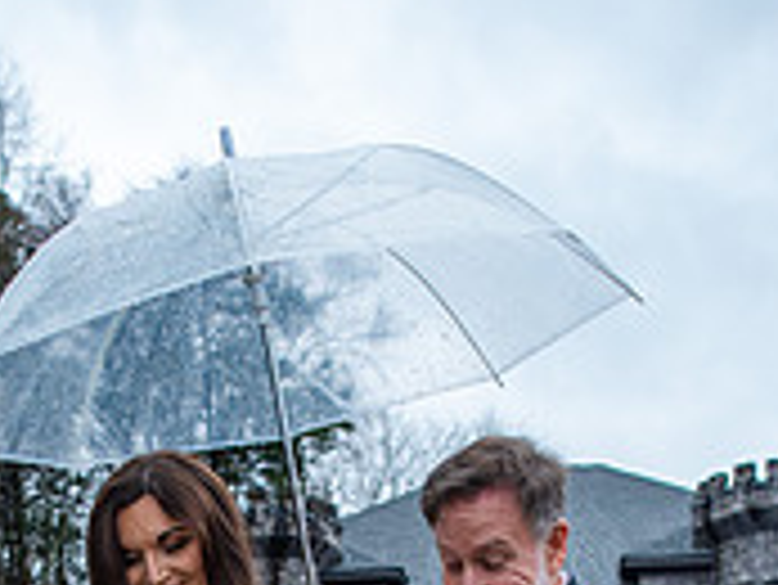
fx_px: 1349
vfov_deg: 20.8
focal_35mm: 60
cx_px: 261
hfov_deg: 31.9
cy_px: 878
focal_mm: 24
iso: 640
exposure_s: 1/160
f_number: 3.2
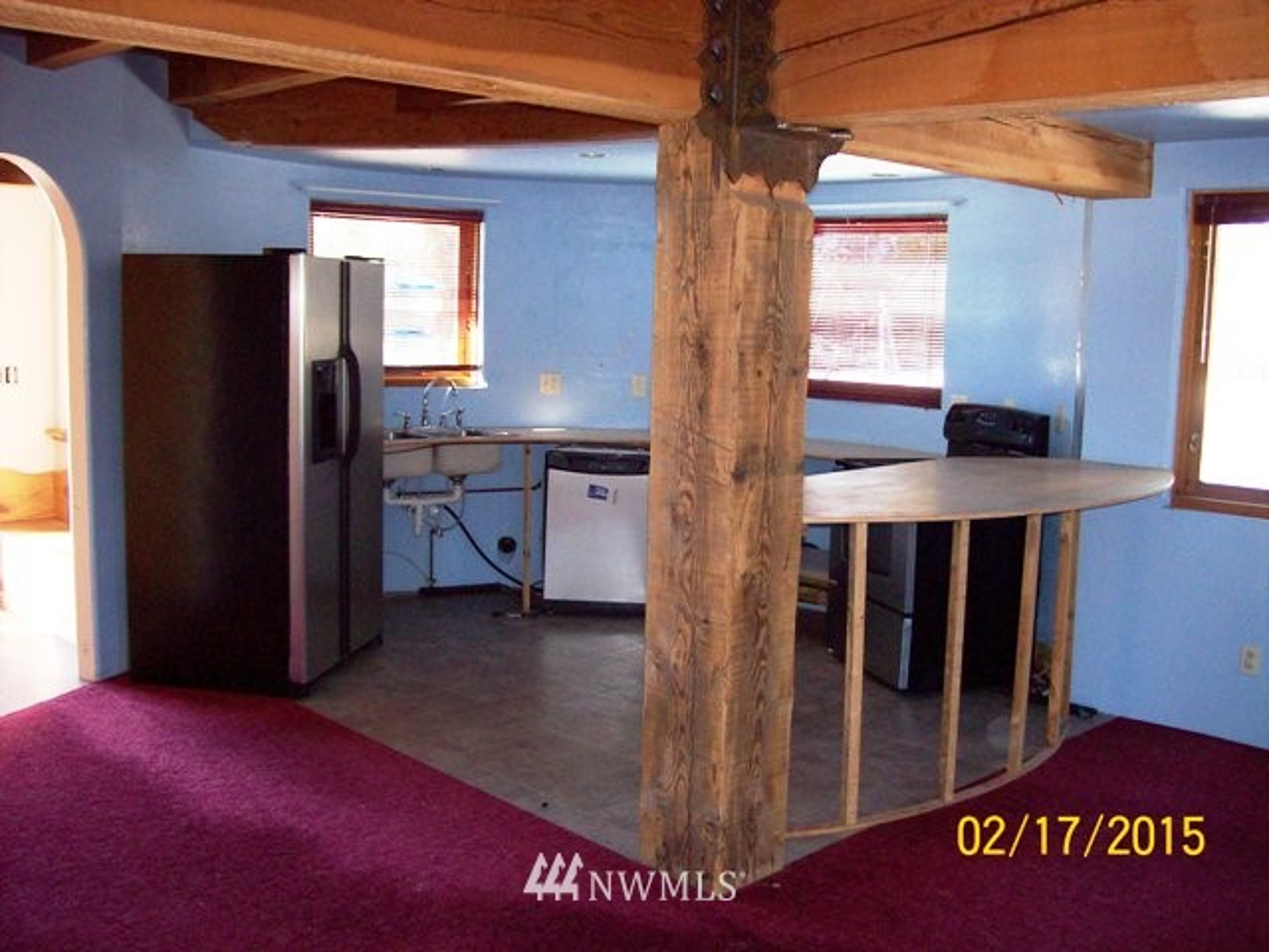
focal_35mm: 36
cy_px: 476
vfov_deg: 39.7
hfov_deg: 51.4
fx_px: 1320
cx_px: 634
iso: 140
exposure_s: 1/64
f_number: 2.7
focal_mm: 6
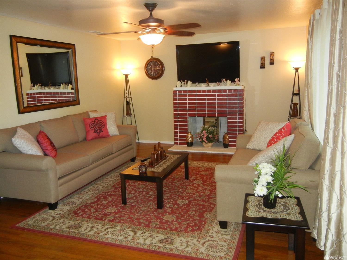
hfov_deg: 60.0
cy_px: 130
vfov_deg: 46.8
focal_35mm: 30
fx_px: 301
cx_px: 174
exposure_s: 1/30
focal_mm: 5.4
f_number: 3.5
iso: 496
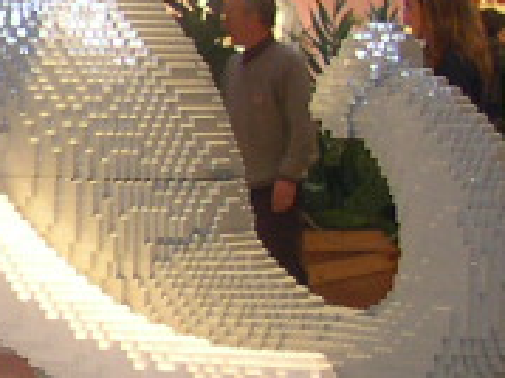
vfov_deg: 6.8
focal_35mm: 217
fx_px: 3164
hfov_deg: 8.4
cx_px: -714
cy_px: 206
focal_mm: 8
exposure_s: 1/30
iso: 100
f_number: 2.8
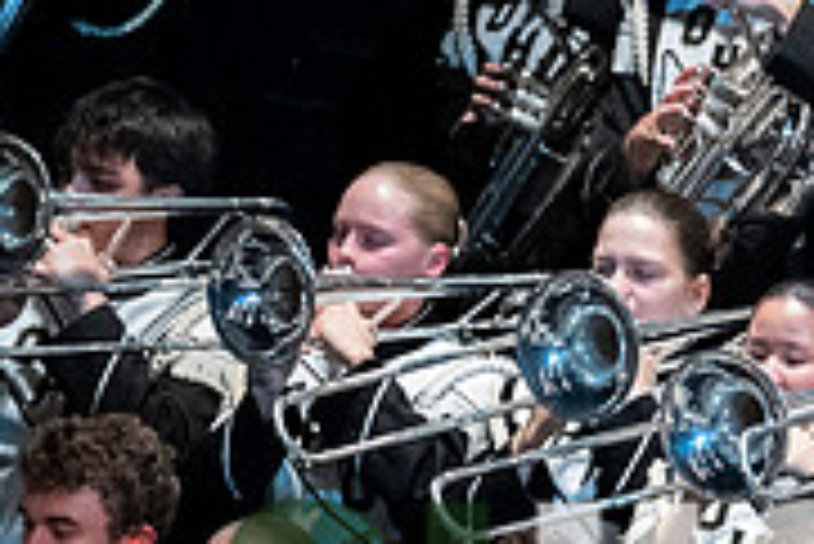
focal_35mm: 959
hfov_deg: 2.1
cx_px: 562
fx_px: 21701
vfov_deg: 1.4
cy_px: 710
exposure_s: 1/500
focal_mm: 200
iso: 4000
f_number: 4
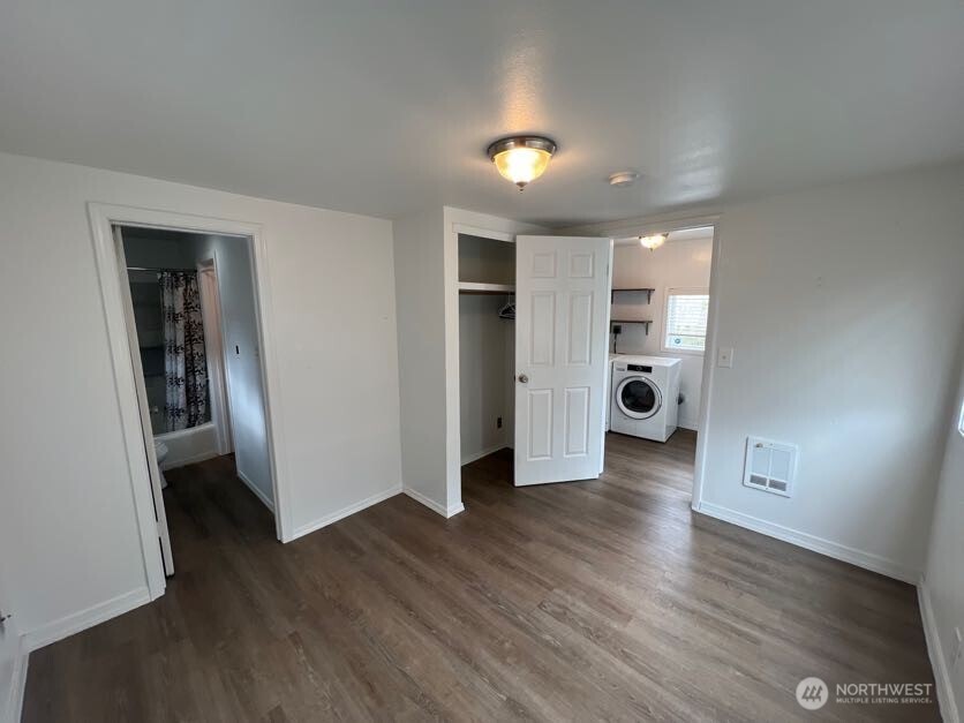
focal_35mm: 13
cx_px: 482
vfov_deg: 89.9
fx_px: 362
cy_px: 362
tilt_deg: -7.4
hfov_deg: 106.2
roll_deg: +1.4
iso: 125
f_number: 1.8
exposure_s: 1/120
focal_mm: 1.57
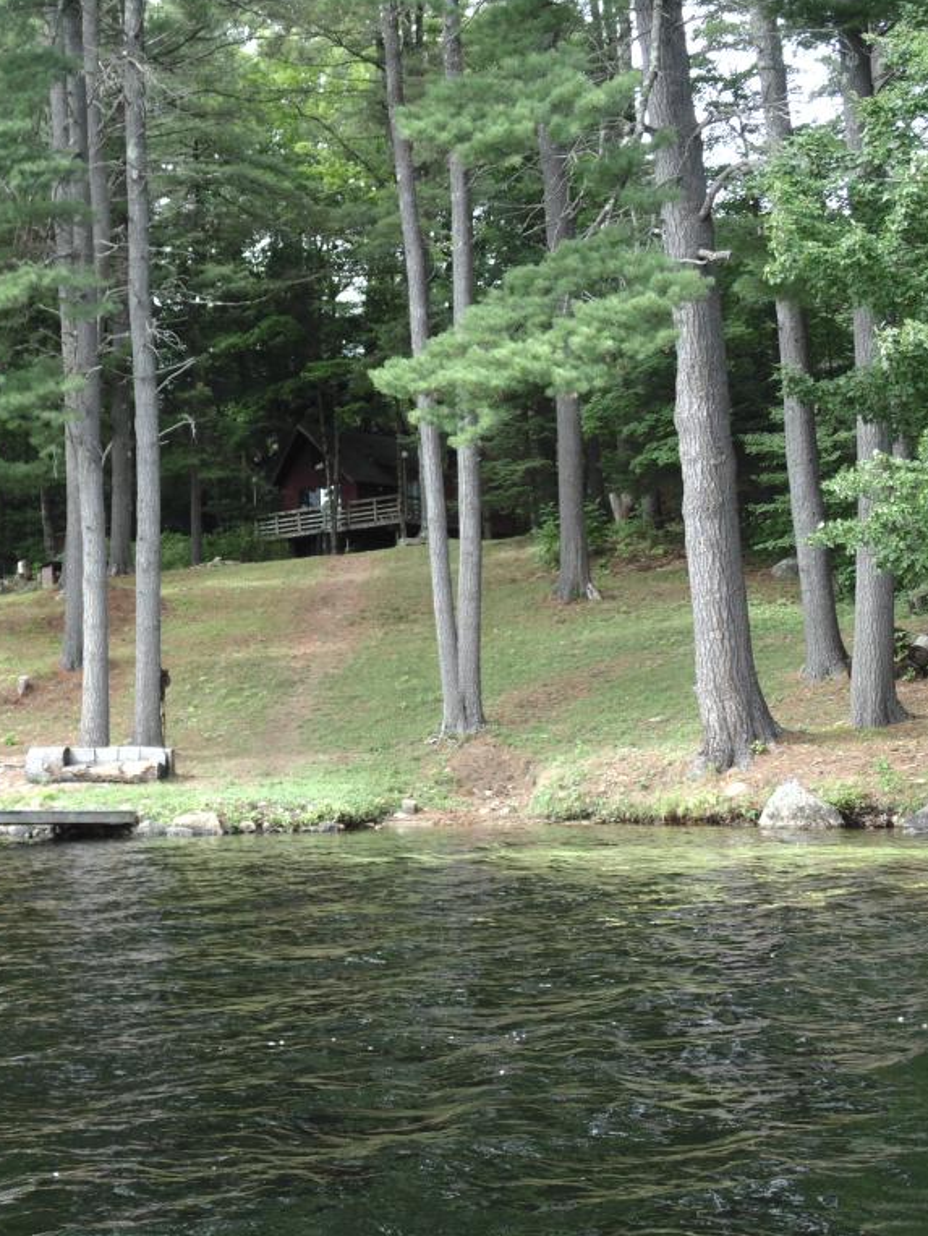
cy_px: 616
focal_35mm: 55
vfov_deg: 34.9
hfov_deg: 26.0
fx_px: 1964
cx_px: 162
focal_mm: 7.4
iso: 80
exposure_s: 1/125
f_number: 3.6
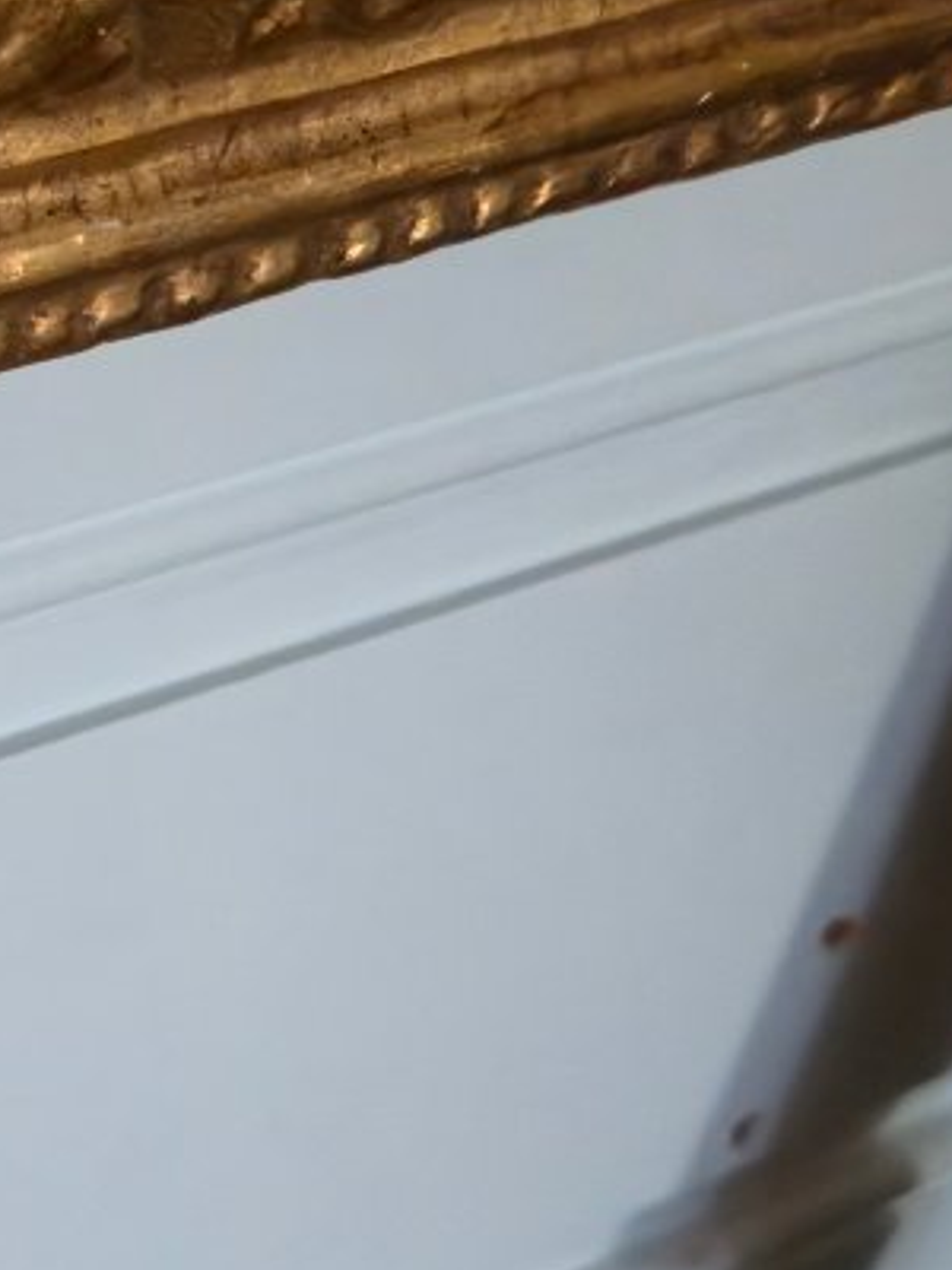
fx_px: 2530
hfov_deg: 19.5
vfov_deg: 27.3
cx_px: -317
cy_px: 1108
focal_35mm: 69
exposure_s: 1/50
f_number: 1.8
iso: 640
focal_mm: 5.4
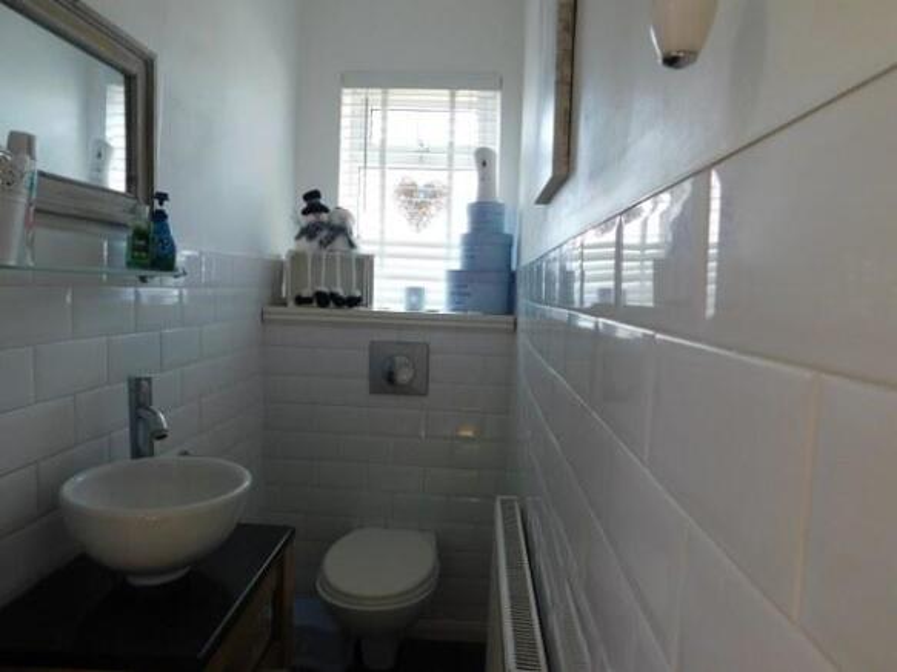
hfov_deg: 73.9
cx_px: 448
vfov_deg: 58.9
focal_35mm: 23
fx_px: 596
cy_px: 336
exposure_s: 1/40
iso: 125
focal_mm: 4
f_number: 3
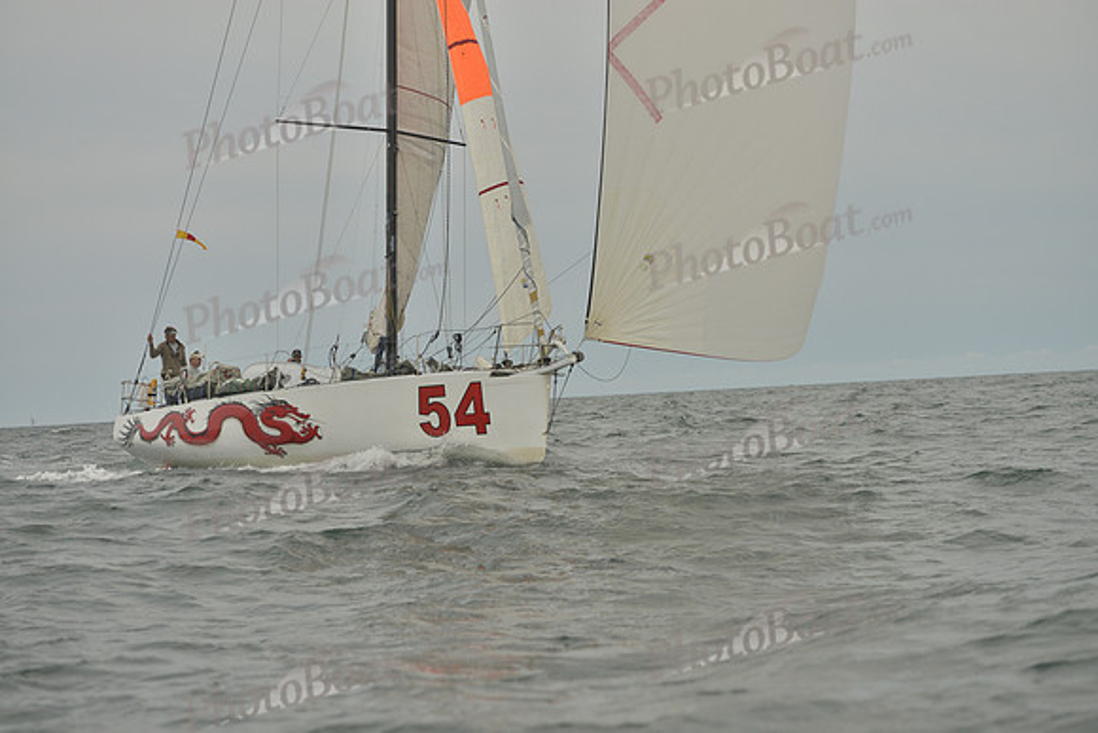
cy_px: 366
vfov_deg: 14.4
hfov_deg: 21.5
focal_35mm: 95
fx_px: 2898
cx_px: 549
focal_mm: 95
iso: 400
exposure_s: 1/1250
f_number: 4
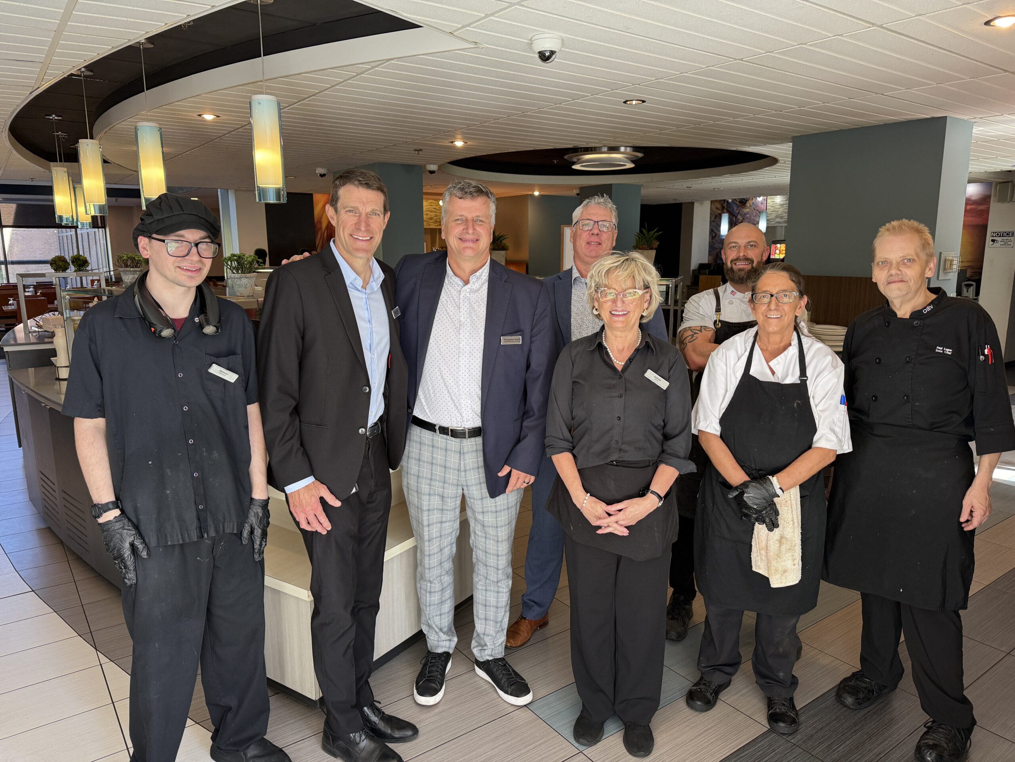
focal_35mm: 24
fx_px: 704
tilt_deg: -10.6
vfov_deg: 56.8
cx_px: 508
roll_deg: -0.4
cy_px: 381
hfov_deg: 71.6
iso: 125
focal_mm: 6.76
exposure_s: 1/120
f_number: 1.78
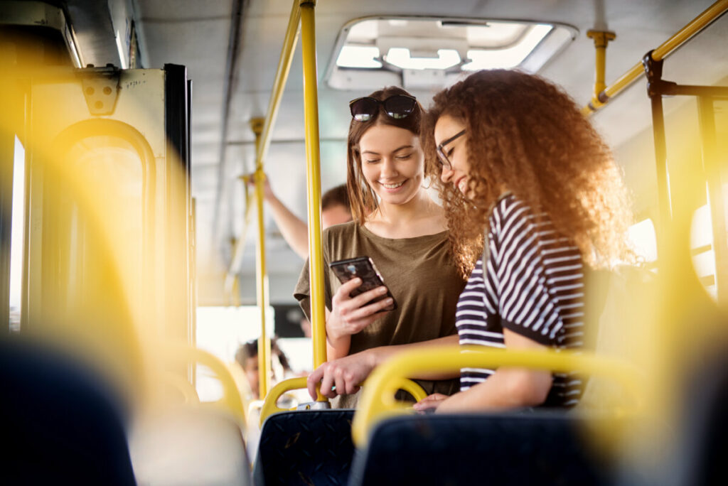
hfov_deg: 39.6
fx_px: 1012
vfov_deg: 27.0
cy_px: 243
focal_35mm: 50
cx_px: 364
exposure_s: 1/400
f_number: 1.8
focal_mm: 50
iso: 320
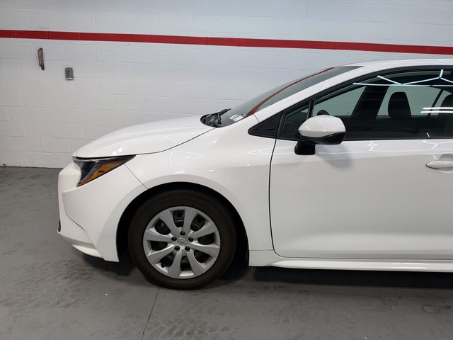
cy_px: 170
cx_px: 226
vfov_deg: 56.8
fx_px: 314
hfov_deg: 71.6
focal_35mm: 24
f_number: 1.8
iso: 64
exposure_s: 1/400
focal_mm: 6.93
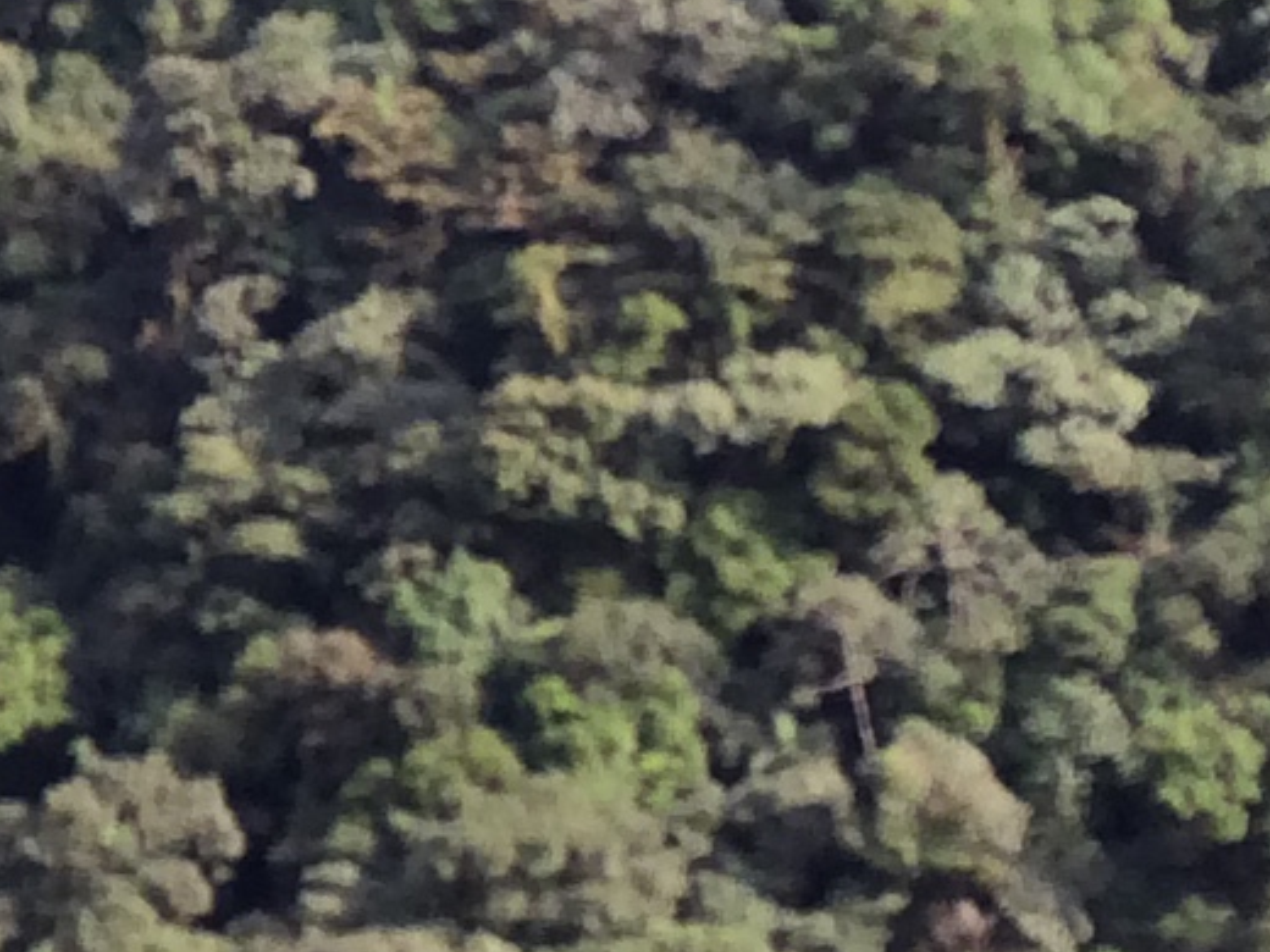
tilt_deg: -5.9
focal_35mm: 182
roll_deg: +2.9
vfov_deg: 8.2
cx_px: -1275
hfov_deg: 10.1
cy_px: 315
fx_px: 6677
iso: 32
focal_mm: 4.15
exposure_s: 1/383
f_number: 2.2
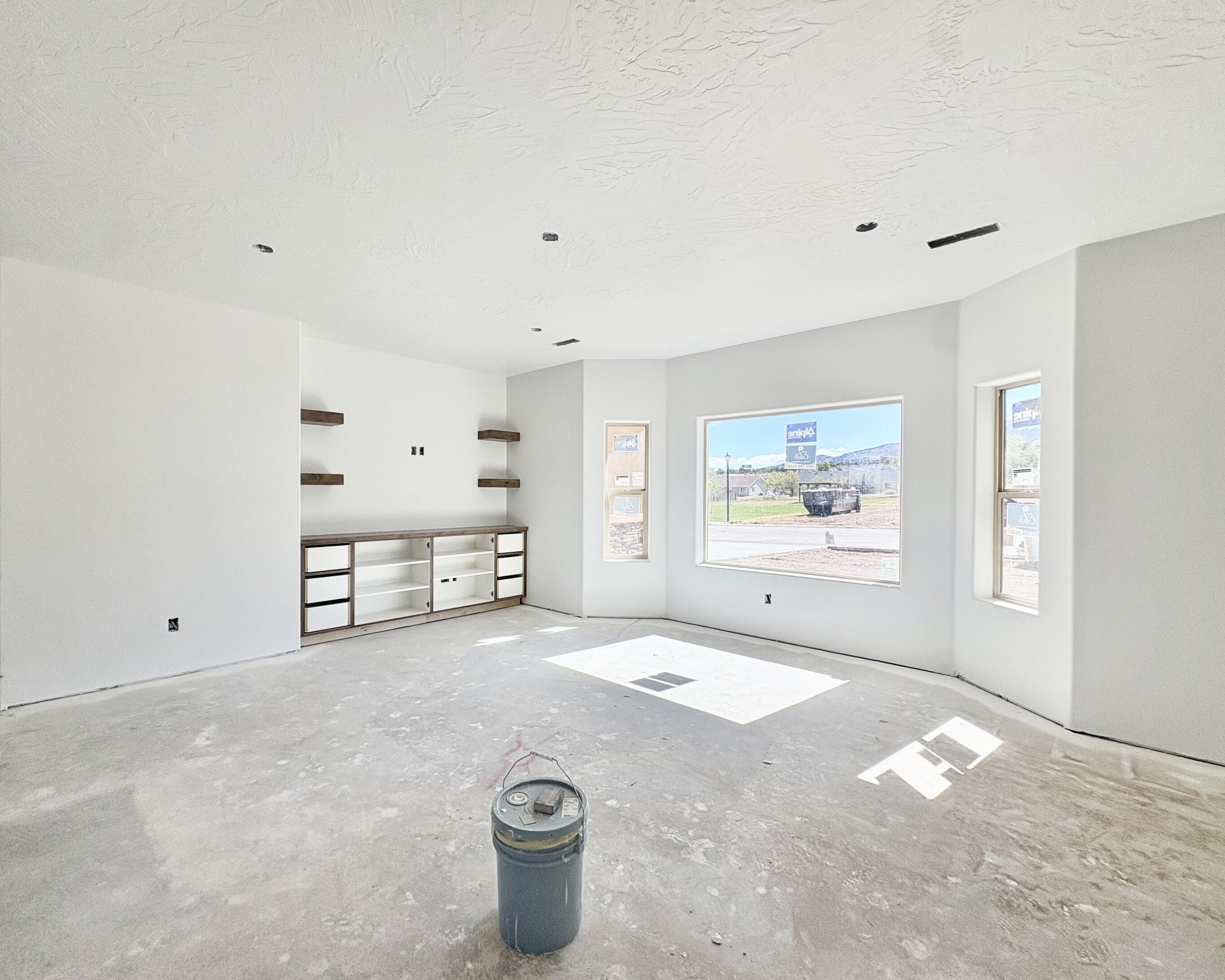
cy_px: 496
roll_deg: +0.5
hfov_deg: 96.6
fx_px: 544
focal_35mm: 15
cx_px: 569
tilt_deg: +0.1
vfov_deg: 84.0
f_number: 2.2
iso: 50
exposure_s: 1/646
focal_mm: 2.22
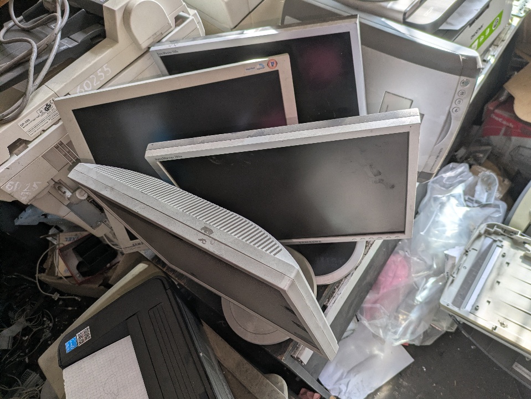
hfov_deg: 69.4
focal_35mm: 25
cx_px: 266
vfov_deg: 54.9
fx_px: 384
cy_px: 200
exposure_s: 1/110
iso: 45
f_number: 1.89
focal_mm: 5.43
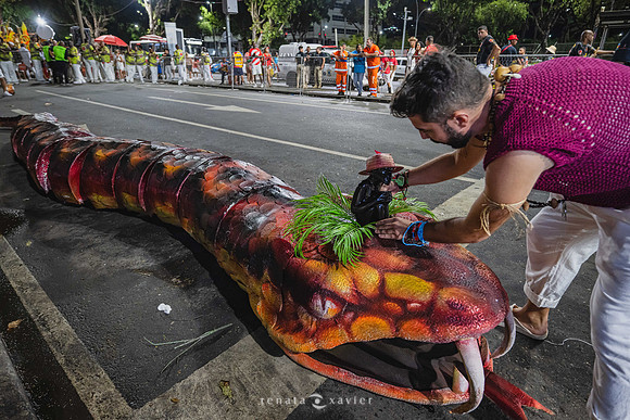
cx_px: 315
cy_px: 210
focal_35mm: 21
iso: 1250
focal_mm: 21
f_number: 4
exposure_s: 1/60
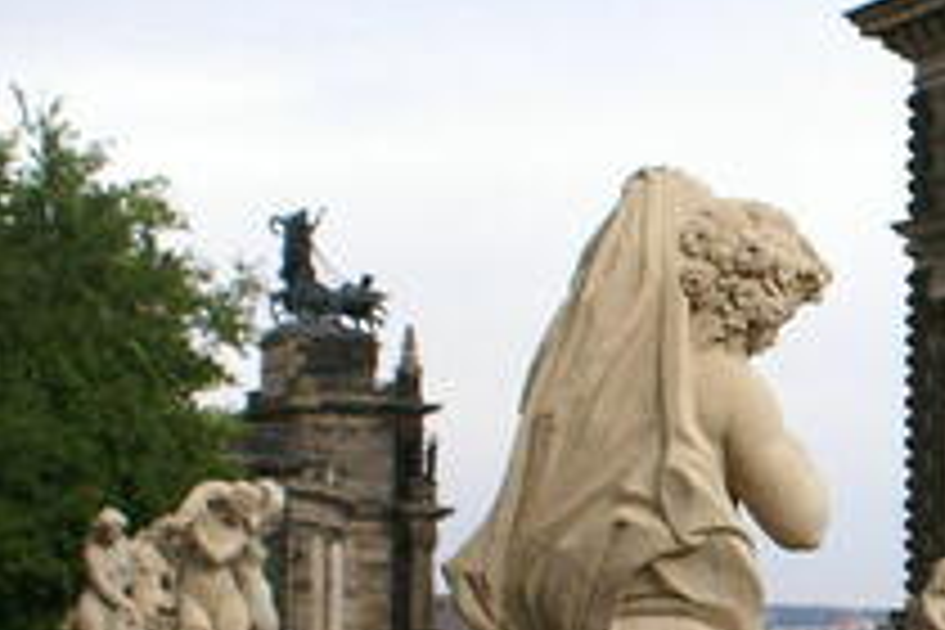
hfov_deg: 16.2
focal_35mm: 120
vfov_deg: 11.4
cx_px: 1197
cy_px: 448
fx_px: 3150
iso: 100
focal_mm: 28
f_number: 8
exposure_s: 1/160
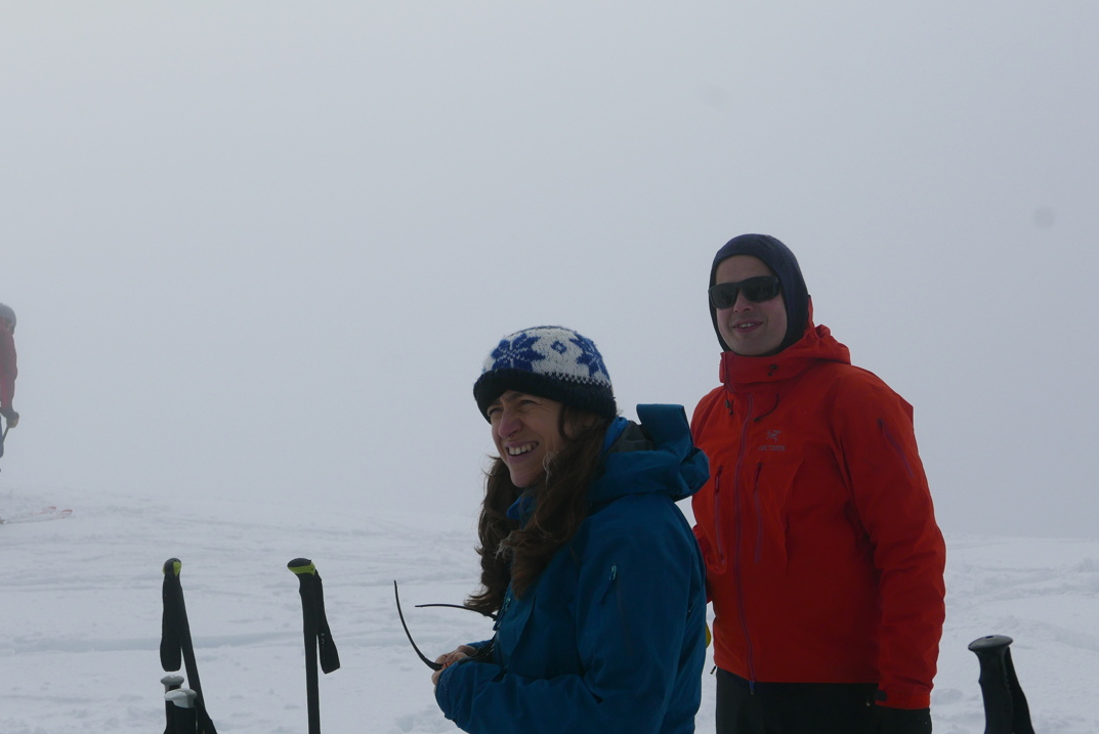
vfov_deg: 23.4
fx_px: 1772
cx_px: 575
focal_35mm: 58
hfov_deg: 34.5
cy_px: 376
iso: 200
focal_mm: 23.6
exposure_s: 1/3200
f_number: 5.6
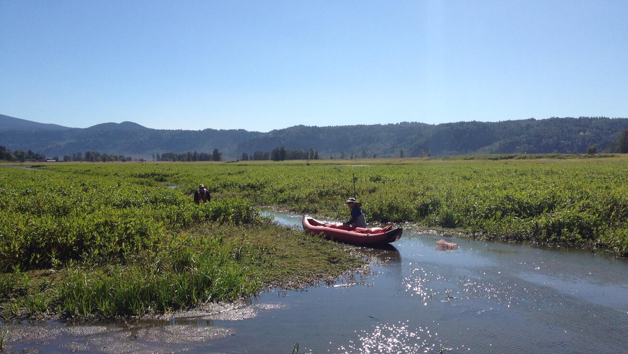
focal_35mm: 39
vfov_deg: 30.2
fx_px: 650
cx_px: 317
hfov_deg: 51.6
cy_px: 233
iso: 50
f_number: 2.4
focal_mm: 4.28
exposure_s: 1/2404
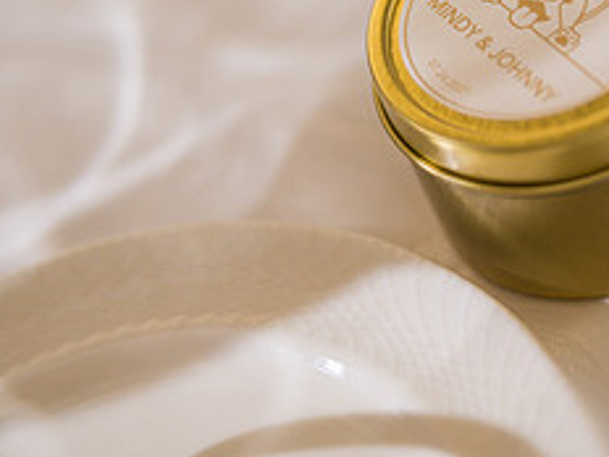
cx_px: 530
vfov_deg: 8.2
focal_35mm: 180
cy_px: 62
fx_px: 3167
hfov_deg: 10.9
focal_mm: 75
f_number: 2
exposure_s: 1/125
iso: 320
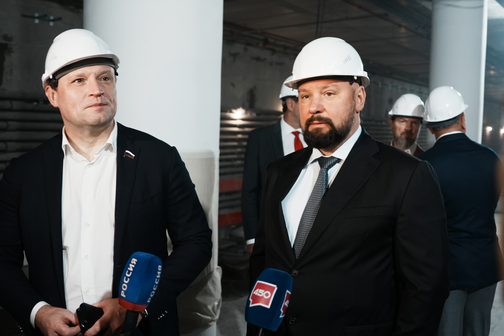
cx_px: 252
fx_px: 504
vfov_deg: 36.9
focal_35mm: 36
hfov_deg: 53.1
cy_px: 168
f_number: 2.8
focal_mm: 24
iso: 800
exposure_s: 1/100
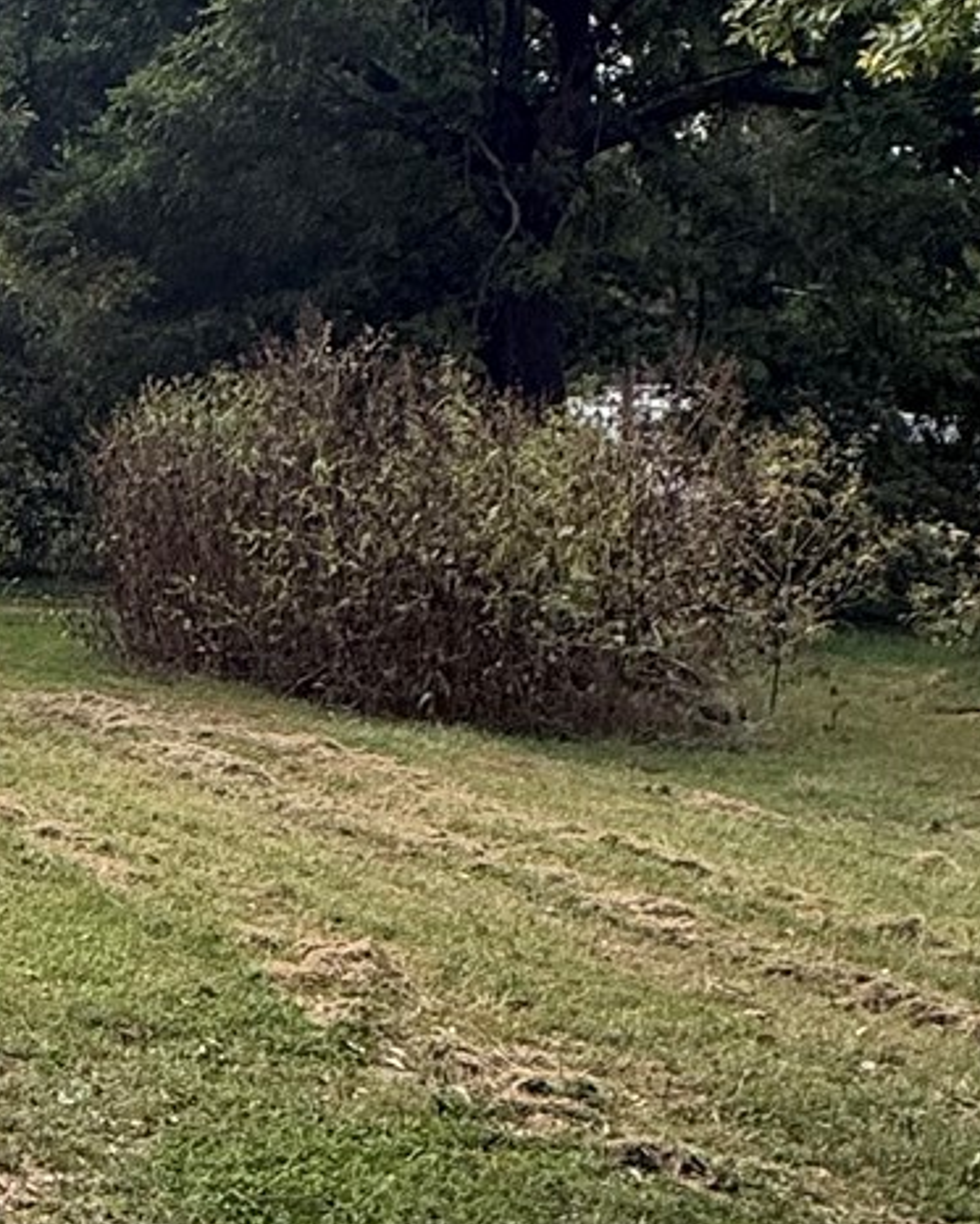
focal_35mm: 60
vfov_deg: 31.4
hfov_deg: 21.0
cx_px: -541
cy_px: 528
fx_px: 2175
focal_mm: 2.22
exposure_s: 1/1339
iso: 64
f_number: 2.2
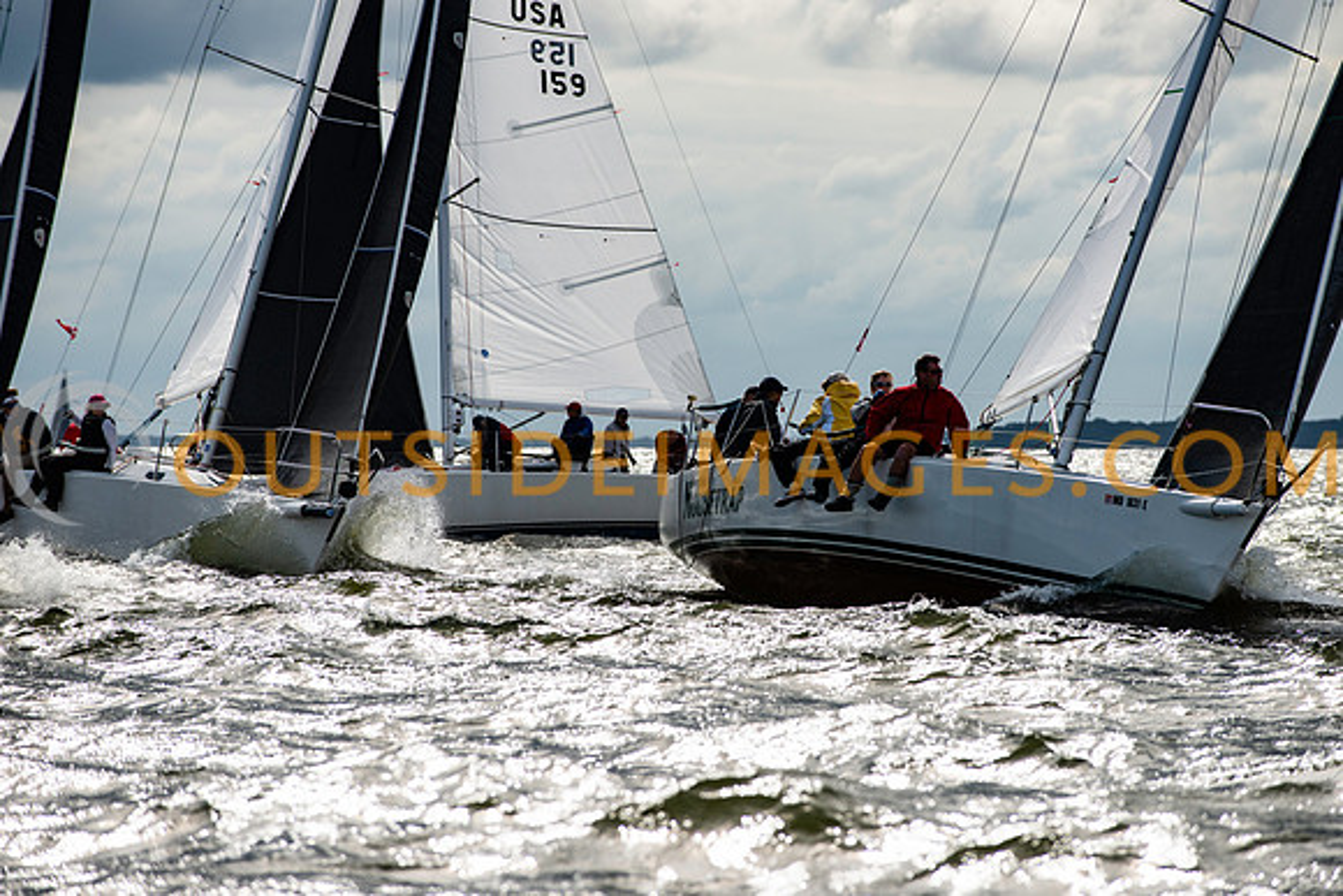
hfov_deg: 9.5
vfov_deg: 6.3
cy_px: 480
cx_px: 719
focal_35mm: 217
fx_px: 8097
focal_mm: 200
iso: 320
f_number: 5.6
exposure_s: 1/3200
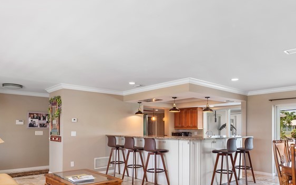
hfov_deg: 68.2
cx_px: 165
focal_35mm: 27
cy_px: 131
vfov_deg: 44.9
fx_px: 218
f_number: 7.1
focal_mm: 7
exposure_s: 1/3
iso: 200
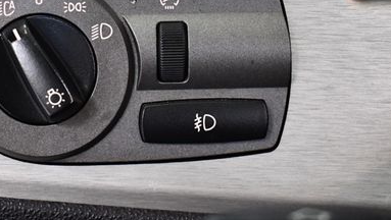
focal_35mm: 98
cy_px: 42
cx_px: 128
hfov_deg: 21.7
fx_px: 1017
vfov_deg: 12.3
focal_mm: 28
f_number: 4.2
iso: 3200
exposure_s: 1/125
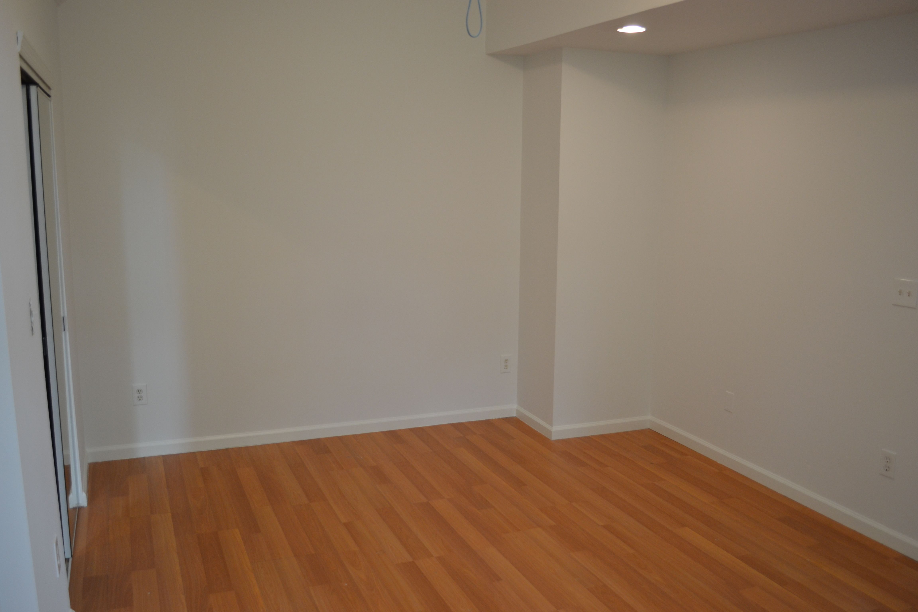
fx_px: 765
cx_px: 459
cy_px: 306
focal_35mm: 30
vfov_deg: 43.6
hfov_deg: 61.9
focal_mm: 20
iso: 400
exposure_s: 1/60
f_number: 4
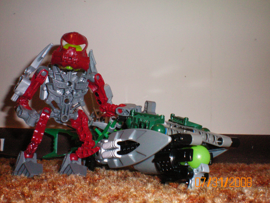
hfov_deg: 45.8
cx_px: 134
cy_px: 98
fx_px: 320
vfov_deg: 35.1
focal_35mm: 41
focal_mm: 6.3
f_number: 4.6
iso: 400
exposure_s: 1/60
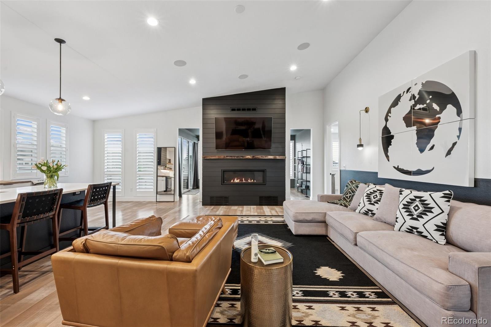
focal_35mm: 14
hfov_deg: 104.3
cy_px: 164
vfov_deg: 81.2
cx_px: 246
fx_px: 191
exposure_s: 2.5
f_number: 11
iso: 100
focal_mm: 14
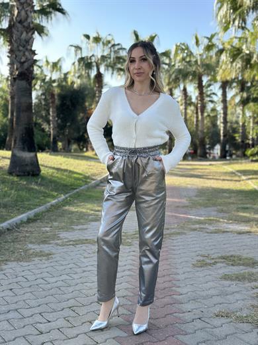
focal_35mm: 48
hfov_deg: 30.3
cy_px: 172
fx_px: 477
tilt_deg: -2.9
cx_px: 129
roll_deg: -3.0
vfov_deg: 39.7
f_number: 1.78
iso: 80
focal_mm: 6.86
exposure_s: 1/1212
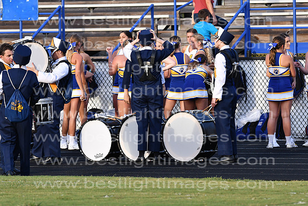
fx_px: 3851
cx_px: 154
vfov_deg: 3.1
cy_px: 103
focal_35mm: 450
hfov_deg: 4.6
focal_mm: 300
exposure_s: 1/1250
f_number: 5.6
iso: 1000
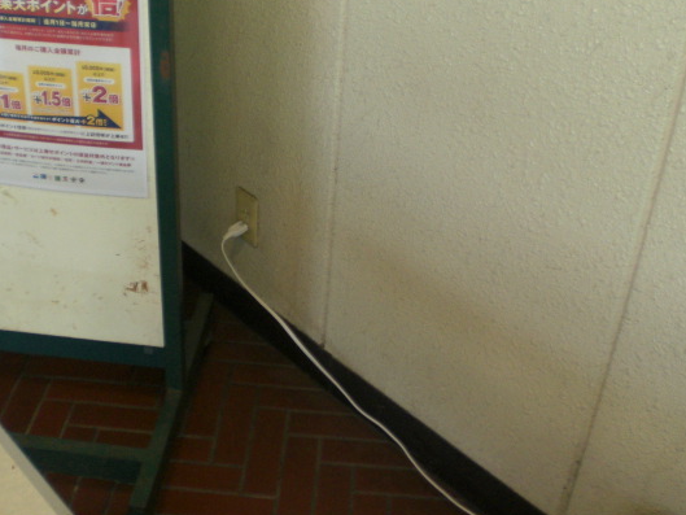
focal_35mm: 46
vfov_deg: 31.5
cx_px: 301
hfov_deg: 41.2
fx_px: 912
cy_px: 209
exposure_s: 1/80
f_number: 3.1
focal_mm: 6.3
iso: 200
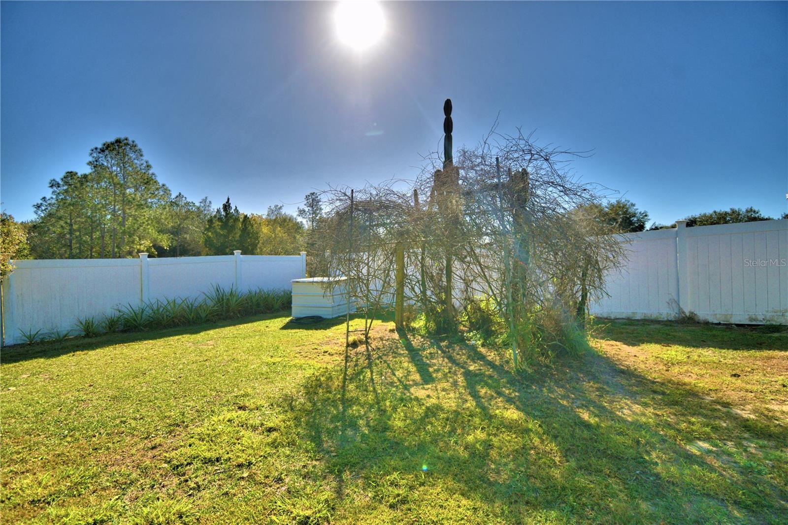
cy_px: 262
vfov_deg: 77.3
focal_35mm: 15
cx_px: 394
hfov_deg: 100.4
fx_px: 328
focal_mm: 10
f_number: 4.5
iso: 100
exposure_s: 1/2500
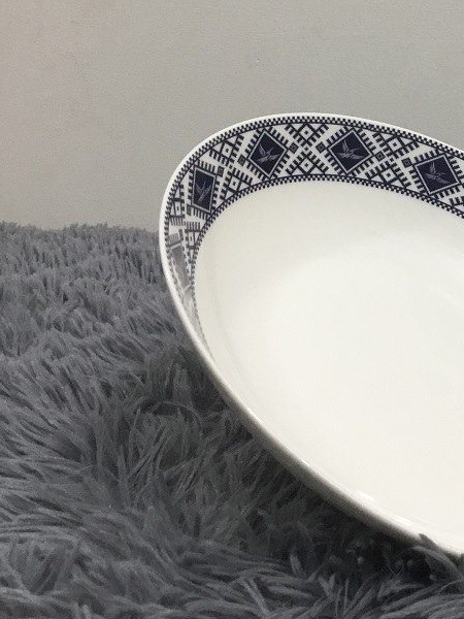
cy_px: 234
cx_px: 457
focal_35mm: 62
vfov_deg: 31.1
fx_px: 1108
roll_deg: +1.0
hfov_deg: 22.8
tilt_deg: -12.1
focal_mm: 3.3
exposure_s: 1/33
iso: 50
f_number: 2.4
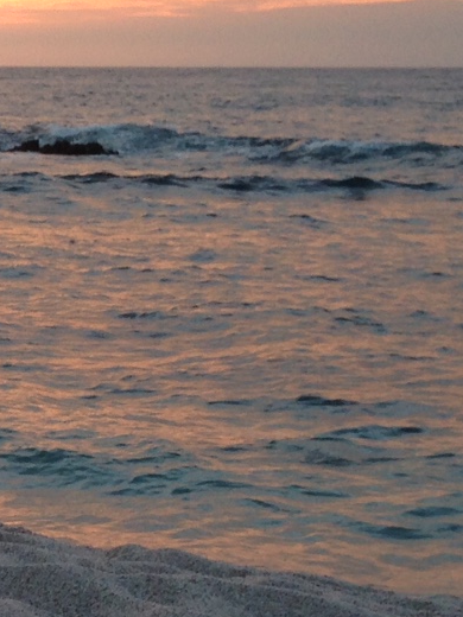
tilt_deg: -9.2
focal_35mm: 130
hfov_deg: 10.6
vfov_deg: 15.2
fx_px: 2318
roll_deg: -0.9
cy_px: 368
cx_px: -401
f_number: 2.4
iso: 50
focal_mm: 4.12
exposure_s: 1/120
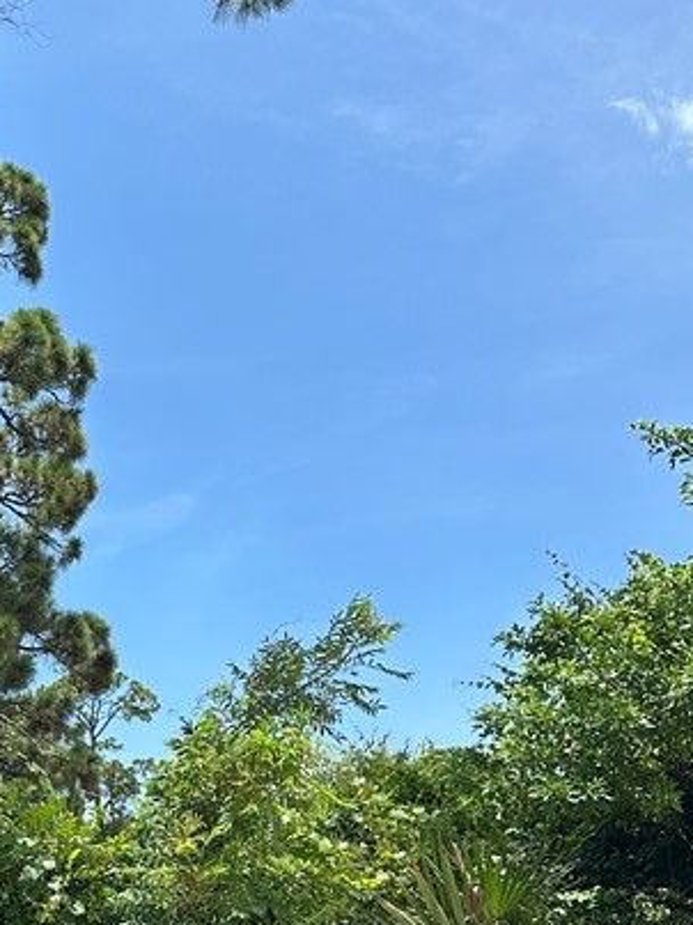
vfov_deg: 30.8
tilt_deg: +8.1
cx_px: -21
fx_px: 1629
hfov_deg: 22.9
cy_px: 751
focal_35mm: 61
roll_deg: +2.7
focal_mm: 6.86
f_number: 1.78
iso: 80
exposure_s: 1/3247
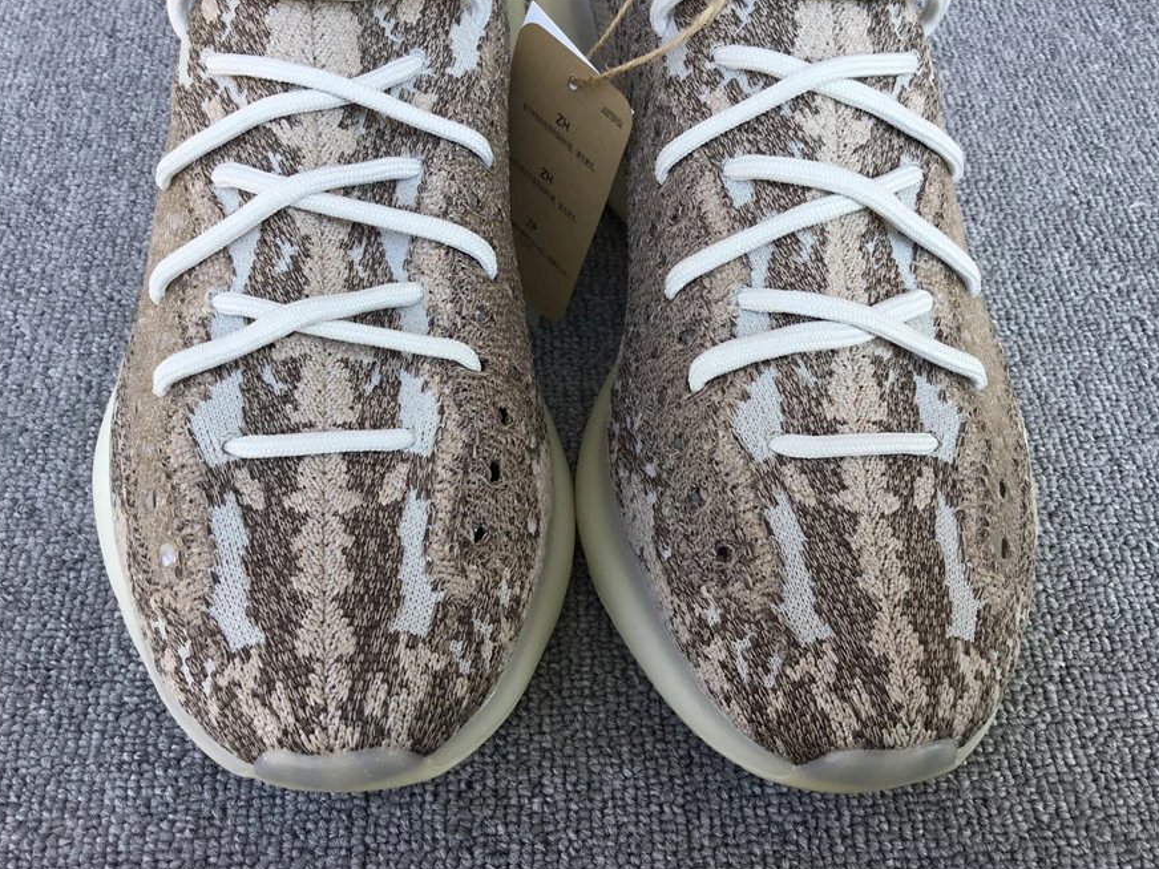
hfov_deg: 56.8
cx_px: 580
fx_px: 1071
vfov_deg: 44.2
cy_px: 440
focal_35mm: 32
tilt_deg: -56.5
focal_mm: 3.3
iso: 25
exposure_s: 1/335
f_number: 2.4
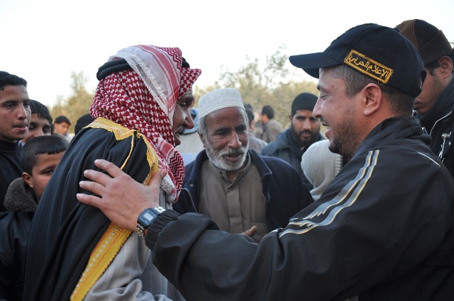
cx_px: 227
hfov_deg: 46.5
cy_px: 150
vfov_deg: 31.8
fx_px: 529
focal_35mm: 42
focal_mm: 28
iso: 200
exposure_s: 1/80
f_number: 4.2
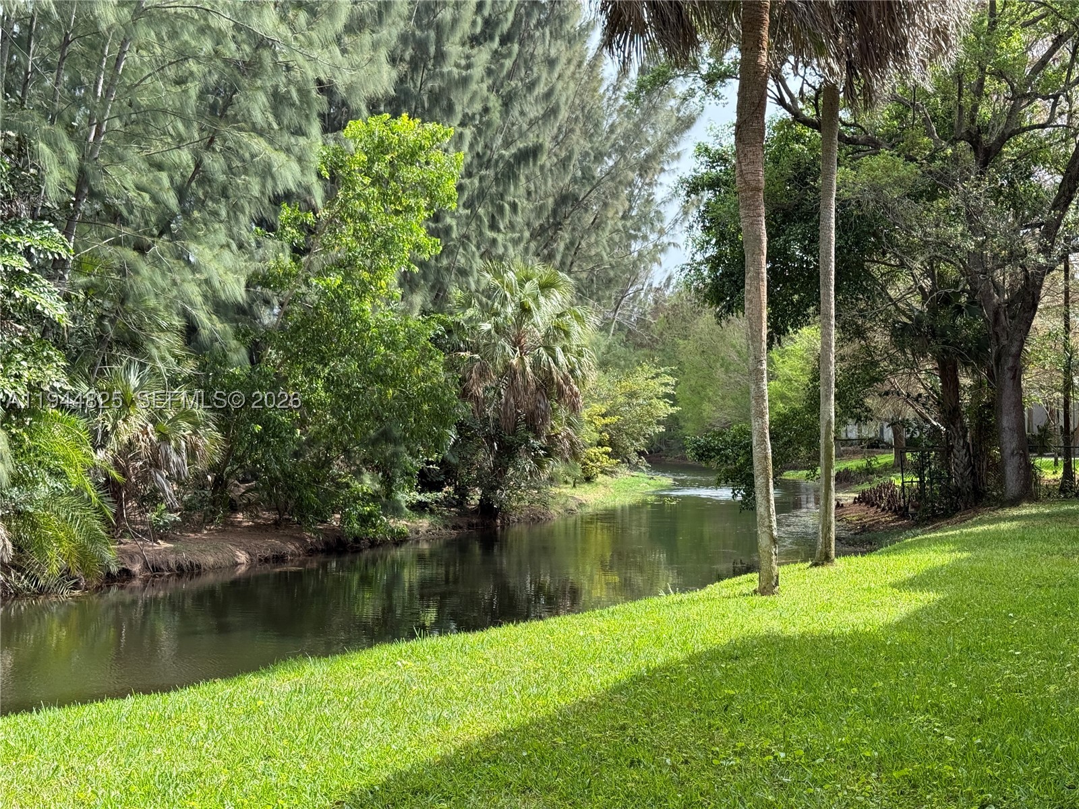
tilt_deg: +1.3
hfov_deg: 39.7
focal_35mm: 48
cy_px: 404
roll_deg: +0.2
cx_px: 540
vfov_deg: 30.3
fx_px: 1496
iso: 64
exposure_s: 1/837
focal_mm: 6.76
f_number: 1.78
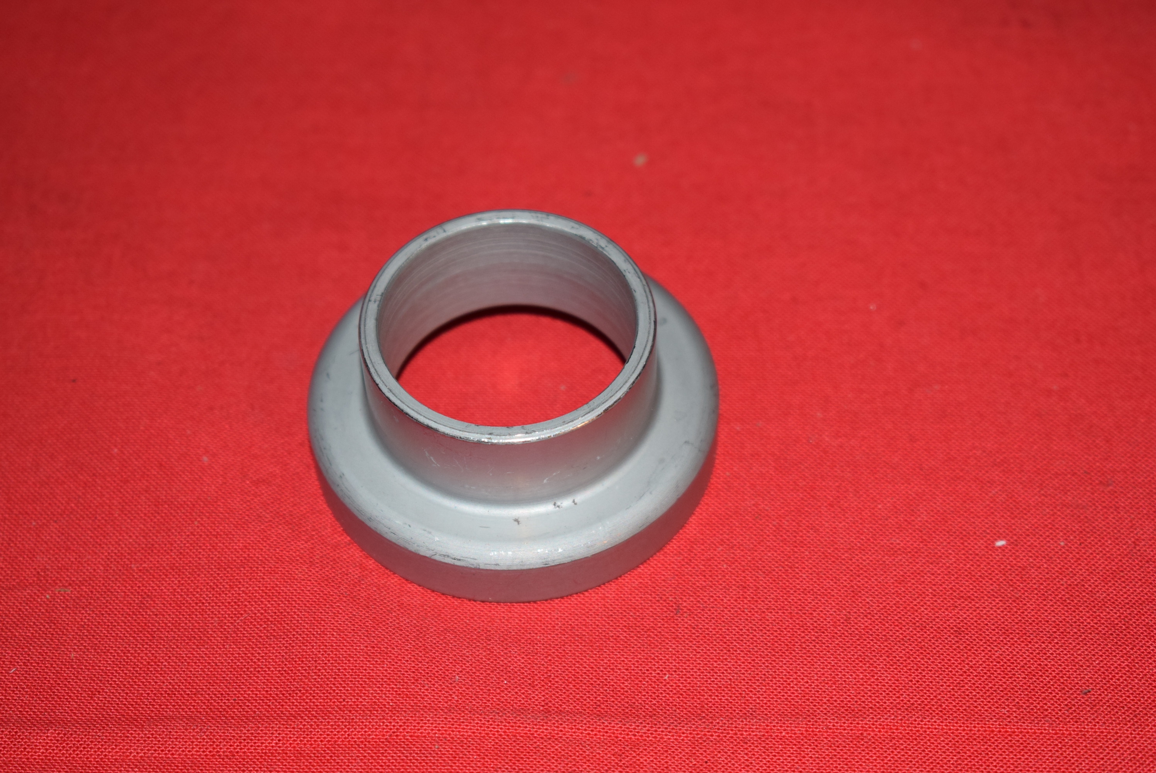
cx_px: 578
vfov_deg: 16.6
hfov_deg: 24.6
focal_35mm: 82
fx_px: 2651
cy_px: 386
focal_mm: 55
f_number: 5.6
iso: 640
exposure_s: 1/125
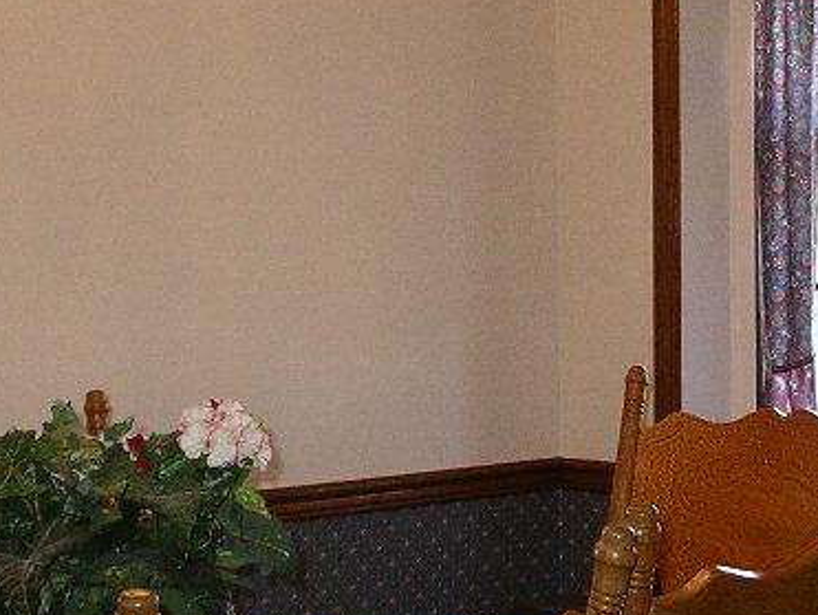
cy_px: 291
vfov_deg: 14.5
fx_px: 2413
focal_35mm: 102
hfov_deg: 19.1
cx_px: 657
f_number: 2.8
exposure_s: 1/49
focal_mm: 7.8
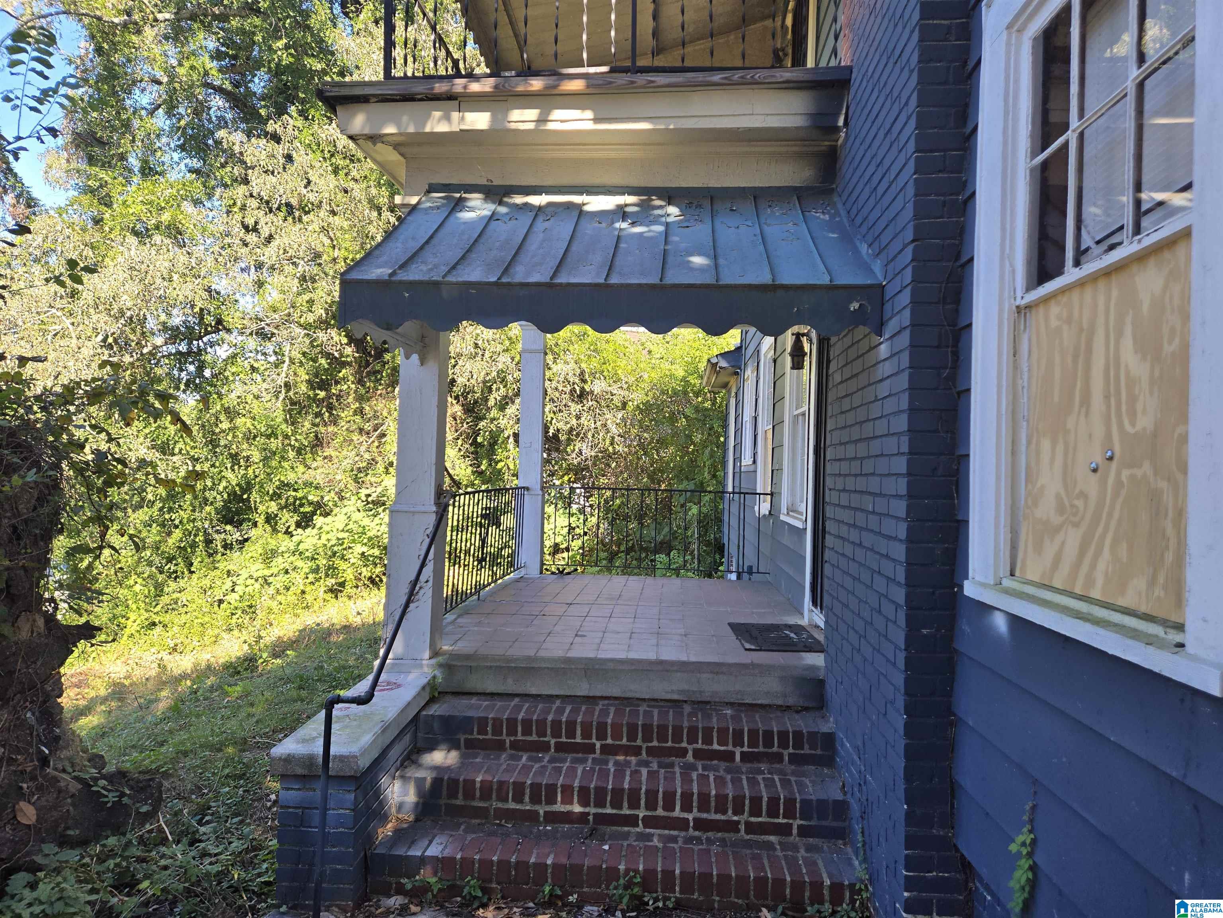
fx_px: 813
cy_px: 459
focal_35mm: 23
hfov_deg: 73.9
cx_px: 612
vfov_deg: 58.9
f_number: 1.8
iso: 25
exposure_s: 1/242
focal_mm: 5.4
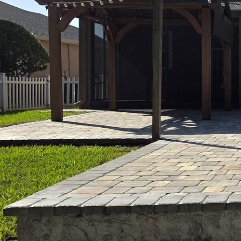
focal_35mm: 65
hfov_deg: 22.1
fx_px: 512
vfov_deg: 26.4
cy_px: 100
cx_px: 356
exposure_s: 1/5153
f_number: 1.7
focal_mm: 6.25
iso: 80
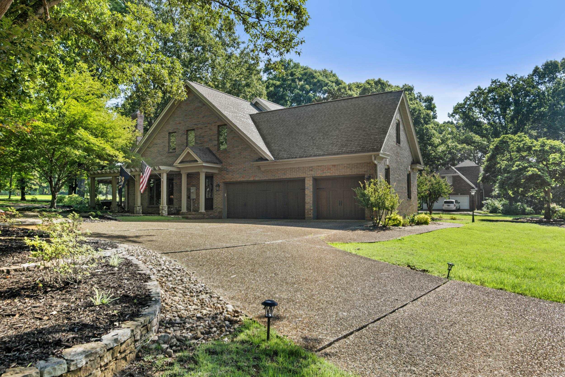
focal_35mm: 26
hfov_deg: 69.4
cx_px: 282
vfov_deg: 49.6
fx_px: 408
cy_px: 188
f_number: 7.1
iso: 400
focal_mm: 17.4
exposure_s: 1/60
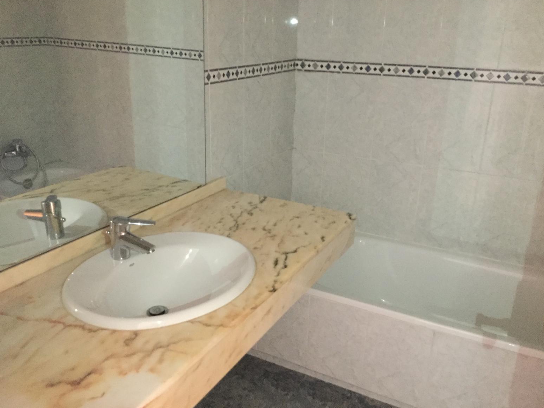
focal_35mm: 32
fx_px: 503
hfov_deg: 56.8
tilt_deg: -19.9
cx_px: 270
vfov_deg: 44.2
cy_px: 200
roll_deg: -1.0
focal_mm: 3.3
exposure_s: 1/17
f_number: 2.4
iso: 400
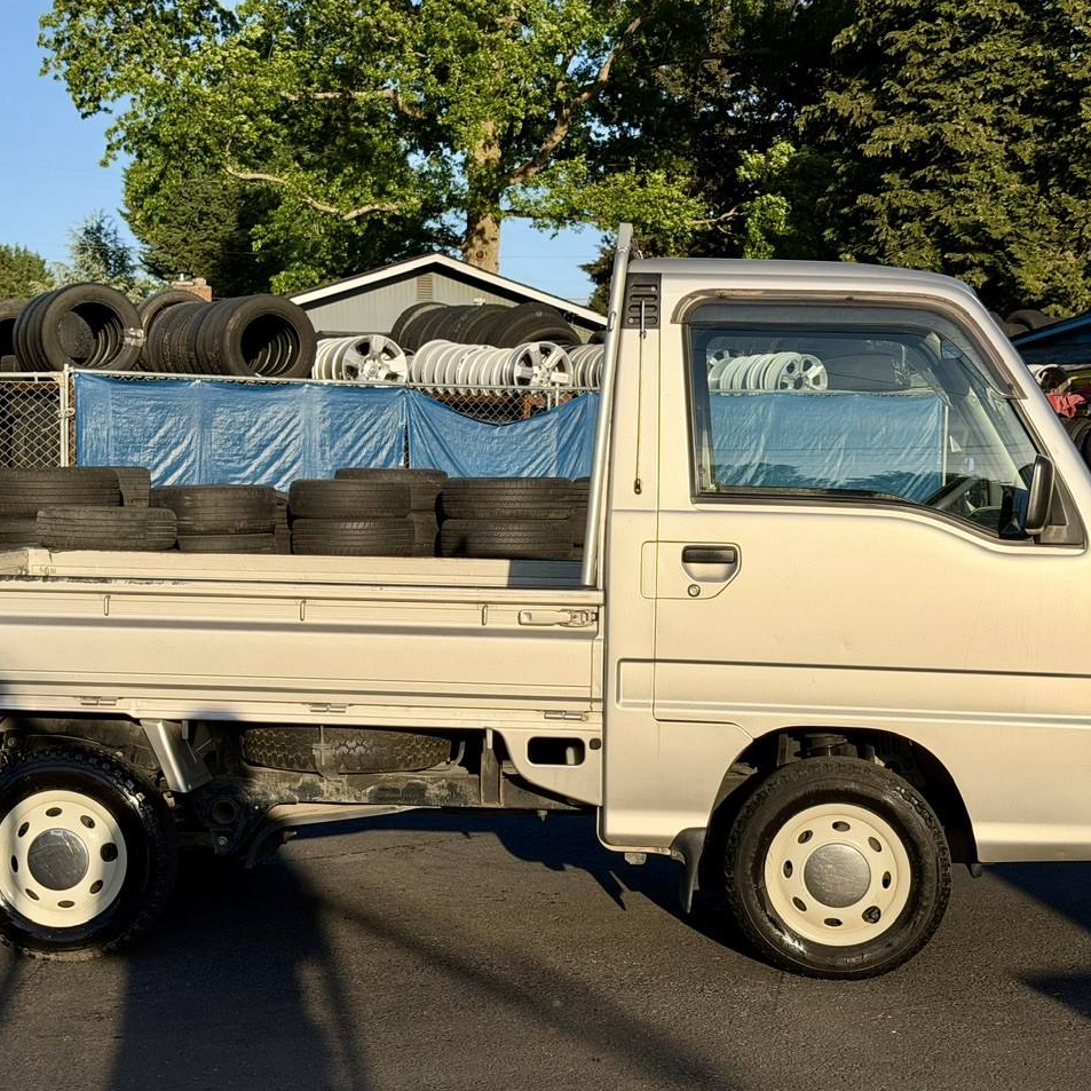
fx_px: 2032
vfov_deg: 30.0
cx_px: 505
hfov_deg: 30.0
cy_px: 544
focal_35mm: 57
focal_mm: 6.76
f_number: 1.78
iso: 64
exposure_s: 1/6024
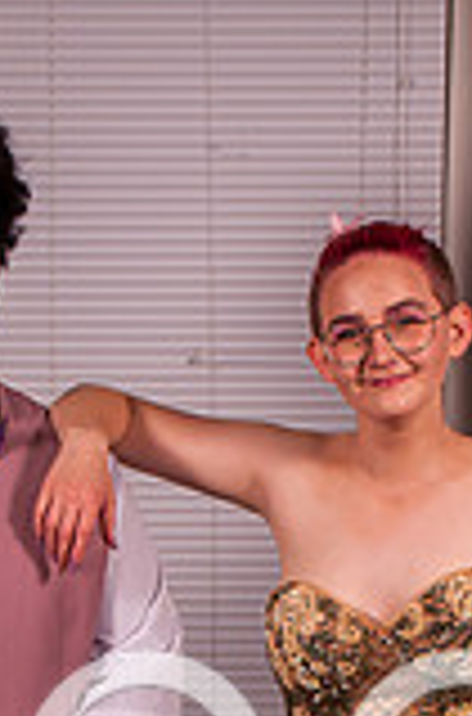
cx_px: 182
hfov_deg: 9.1
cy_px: 775
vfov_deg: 13.6
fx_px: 2949
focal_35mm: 149
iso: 200
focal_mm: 35
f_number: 14
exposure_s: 1/125
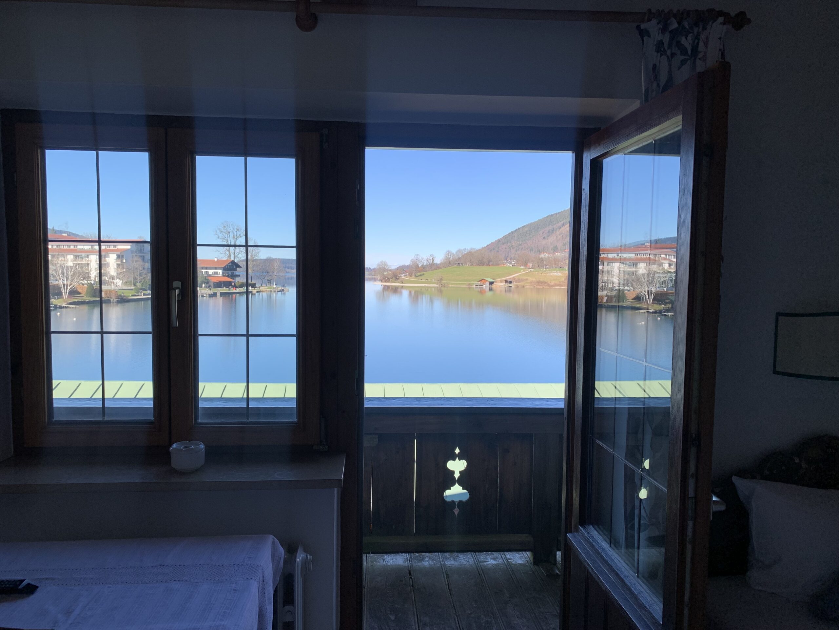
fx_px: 630
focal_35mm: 26
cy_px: 315
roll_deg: -1.4
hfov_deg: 67.3
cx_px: 420
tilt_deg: -3.4
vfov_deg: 53.1
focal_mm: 4.25
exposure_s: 1/856
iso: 25
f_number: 1.8
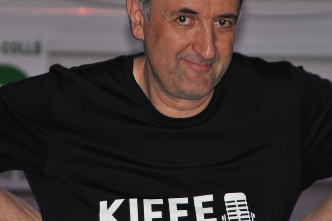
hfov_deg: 4.2
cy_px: 95
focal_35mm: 496
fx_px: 4569
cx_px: 192
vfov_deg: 2.8
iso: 800
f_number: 6
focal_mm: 185
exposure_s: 1/60
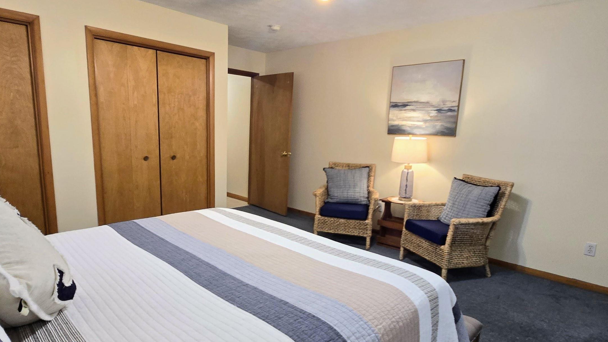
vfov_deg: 55.7
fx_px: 322
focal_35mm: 20
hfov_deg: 86.5
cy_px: 197
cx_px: 287
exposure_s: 1/60
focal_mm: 2.2
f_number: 2.2
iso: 160
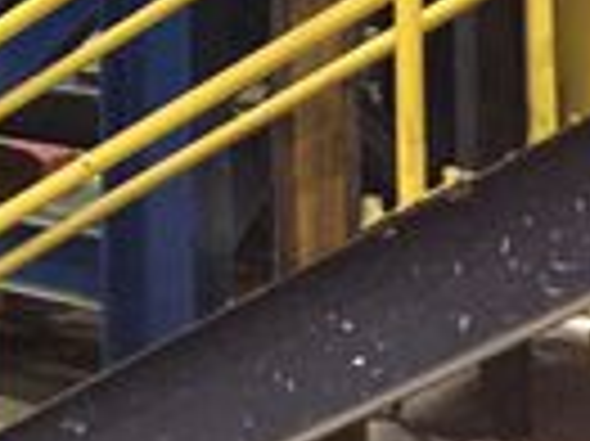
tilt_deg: +6.2
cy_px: -349
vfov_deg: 12.2
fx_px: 1890
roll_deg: -1.5
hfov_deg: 15.1
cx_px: -509
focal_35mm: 111
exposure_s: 1/15
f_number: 2.2
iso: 320
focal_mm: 4.15
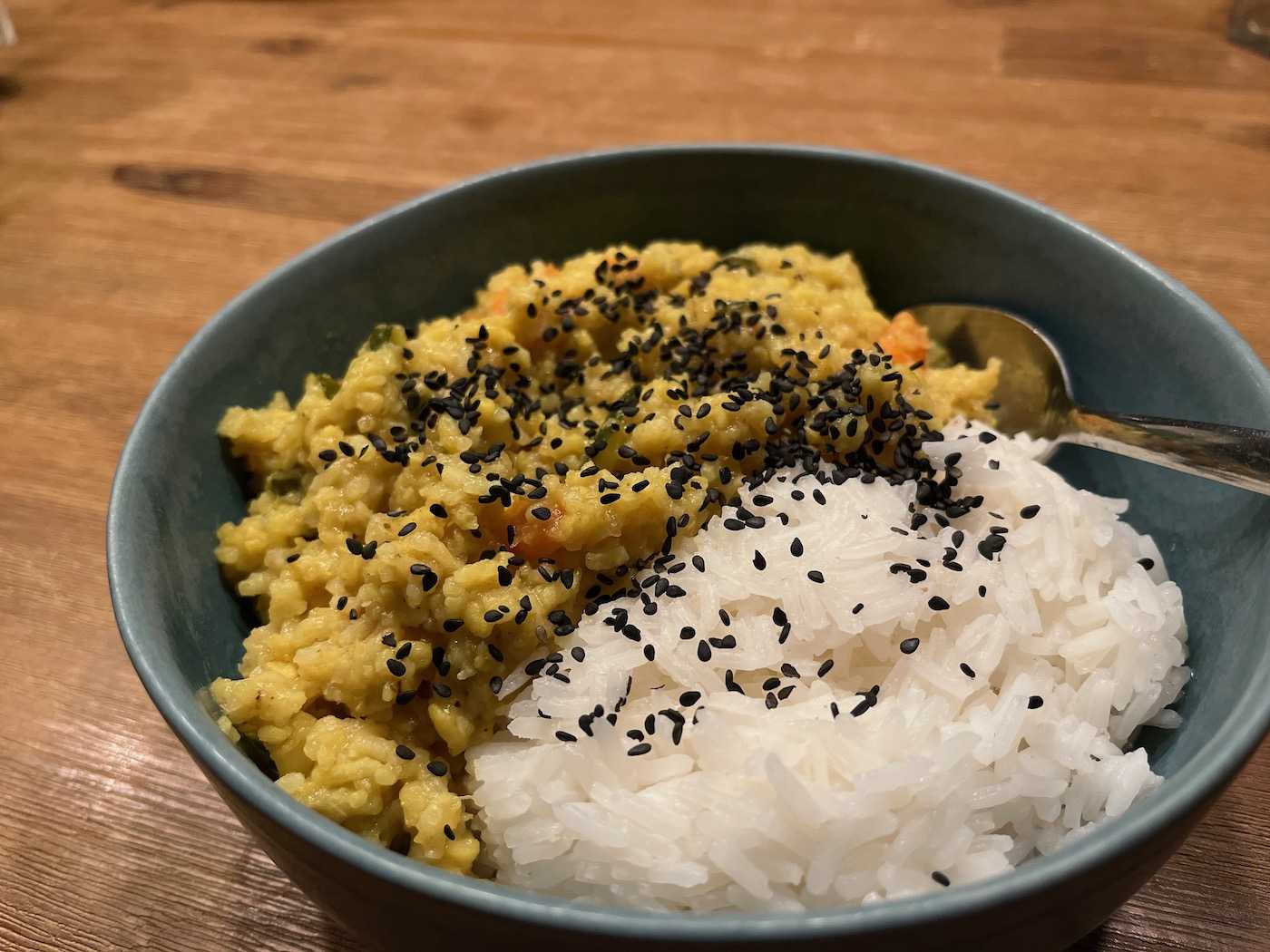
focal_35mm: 26
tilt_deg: -41.9
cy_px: 476
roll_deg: +4.0
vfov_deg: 53.1
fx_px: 954
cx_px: 635
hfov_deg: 67.3
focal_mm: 5.1
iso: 250
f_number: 1.6
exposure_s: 1/50
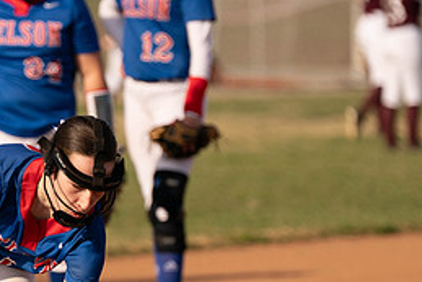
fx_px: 5606
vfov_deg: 2.9
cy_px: 284
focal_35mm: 478
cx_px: -8
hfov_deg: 4.3
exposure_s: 1/2000
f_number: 2.8
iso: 100
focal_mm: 151
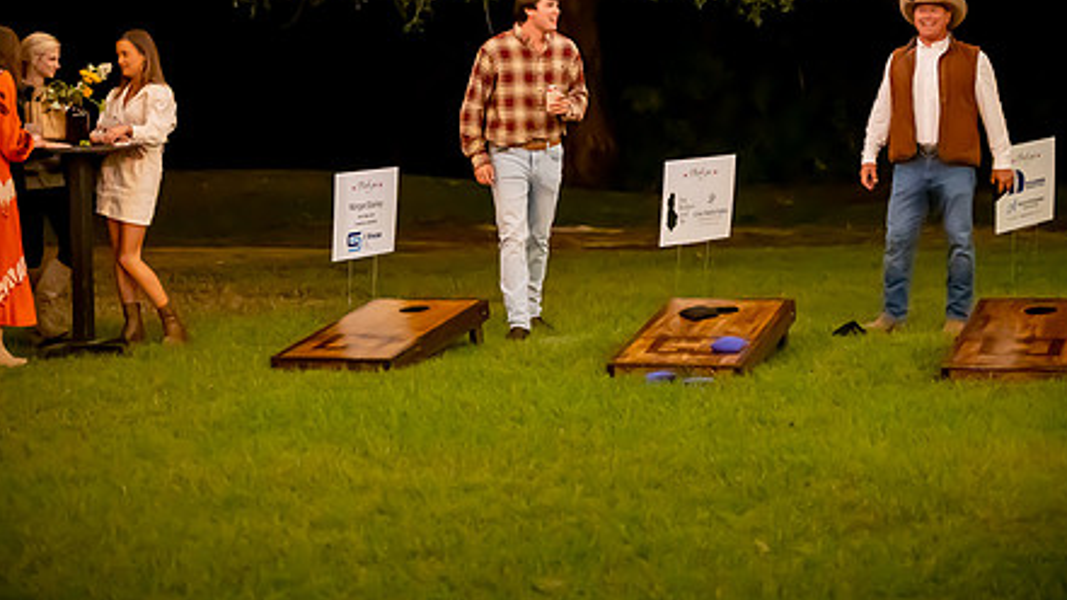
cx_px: 527
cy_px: 160
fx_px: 2688
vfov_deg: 12.7
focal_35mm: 95
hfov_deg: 22.5
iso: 8000
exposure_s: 1/160
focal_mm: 69
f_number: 2.8
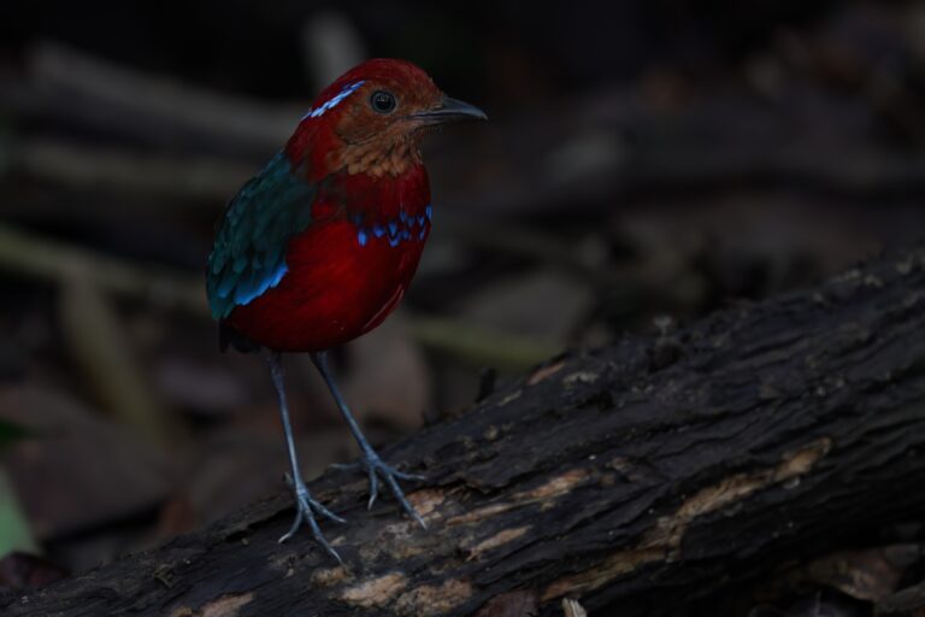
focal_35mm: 400
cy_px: 308
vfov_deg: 3.4
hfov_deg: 5.2
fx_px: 10277
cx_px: 462
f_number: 5.6
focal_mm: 400
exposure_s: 1/125
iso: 5000
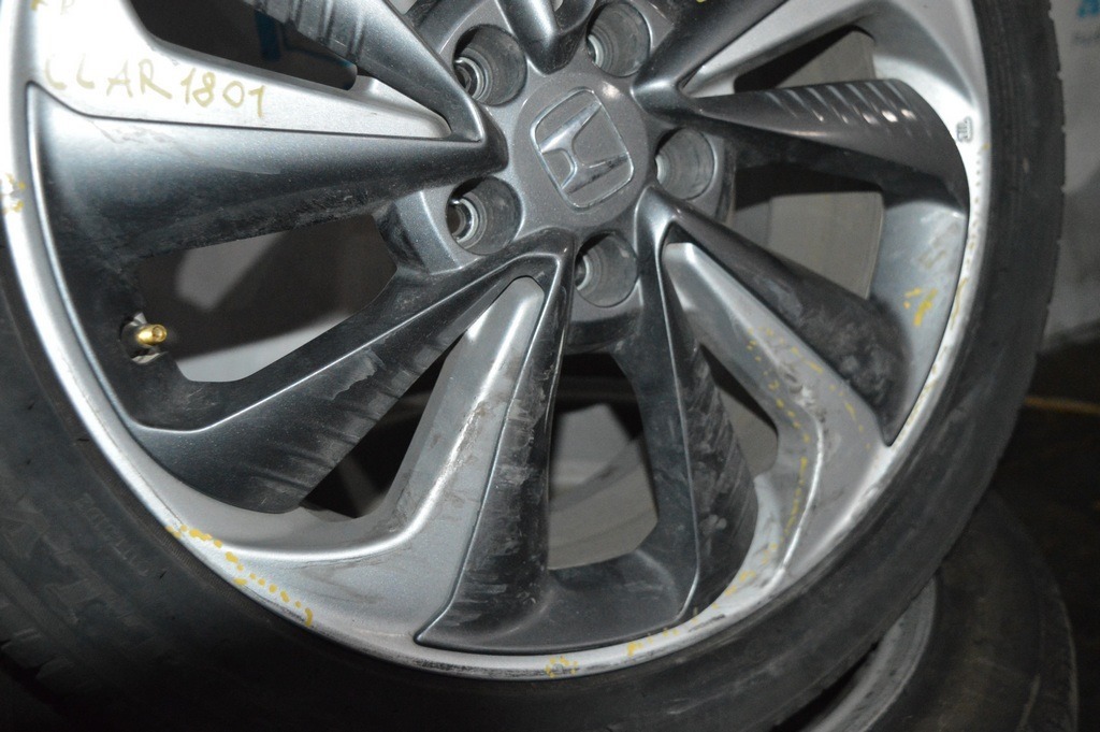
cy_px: 366
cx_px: 550
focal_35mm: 39
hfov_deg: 49.6
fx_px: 1191
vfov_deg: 34.2
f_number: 4
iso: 3200
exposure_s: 1/60
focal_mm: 26
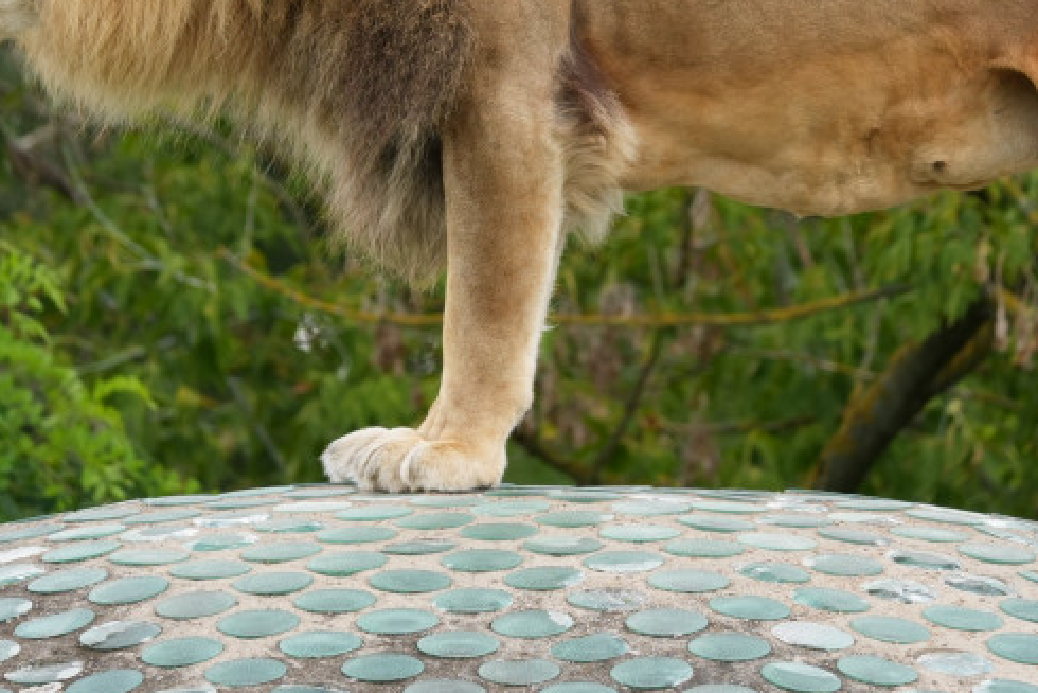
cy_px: 42
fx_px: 25004
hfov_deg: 2.4
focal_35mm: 867
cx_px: 517
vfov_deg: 1.6
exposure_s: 1/400
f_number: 8
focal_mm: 400
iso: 800
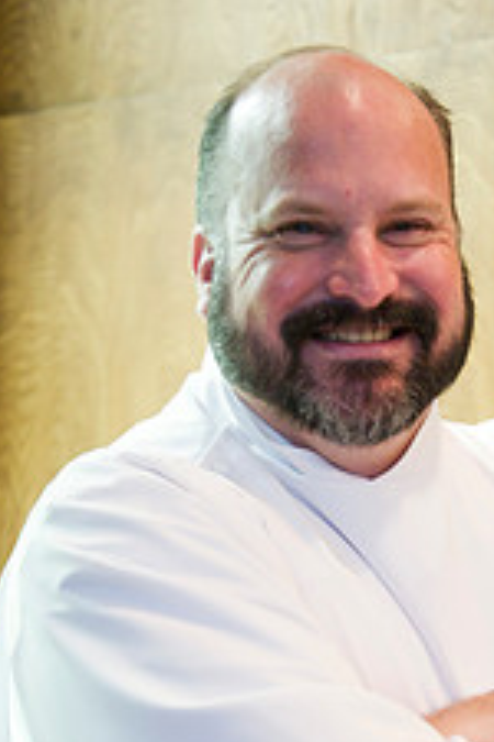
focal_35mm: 96
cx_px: 390
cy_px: 633
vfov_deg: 20.9
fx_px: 1976
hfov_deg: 14.2
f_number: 2.8
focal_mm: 48
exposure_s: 1/60
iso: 2000
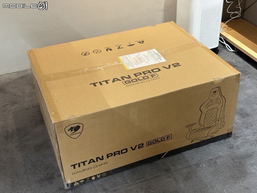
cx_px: 128
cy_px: 96
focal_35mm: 48
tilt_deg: -34.3
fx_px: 356
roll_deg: +2.9
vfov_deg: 30.3
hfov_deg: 39.7
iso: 320
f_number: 1.78
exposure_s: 1/40
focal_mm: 6.76
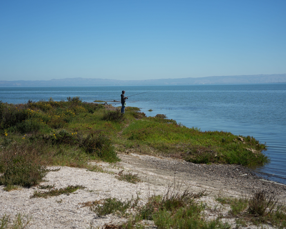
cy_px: 113
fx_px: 482
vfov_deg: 26.7
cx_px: 123
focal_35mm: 57
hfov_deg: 33.0
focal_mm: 50
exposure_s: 1/3200
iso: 320
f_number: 4.5
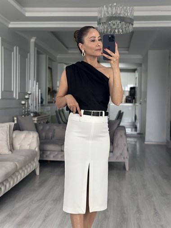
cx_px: 86
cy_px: 114
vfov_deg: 39.6
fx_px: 316
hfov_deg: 30.3
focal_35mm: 48
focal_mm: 6.86
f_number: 1.78
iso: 160
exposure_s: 1/60
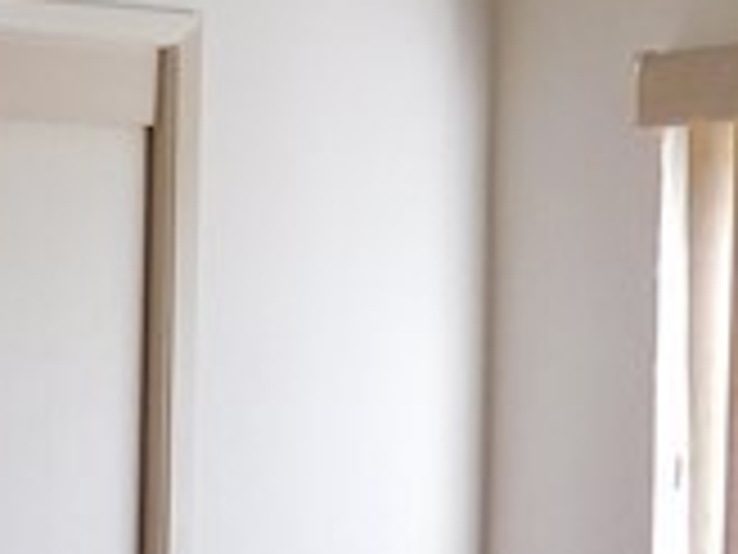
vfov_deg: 9.4
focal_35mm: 156
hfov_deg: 11.5
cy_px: 622
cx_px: -711
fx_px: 3326
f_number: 3.4
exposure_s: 1/60
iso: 125
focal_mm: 4.5
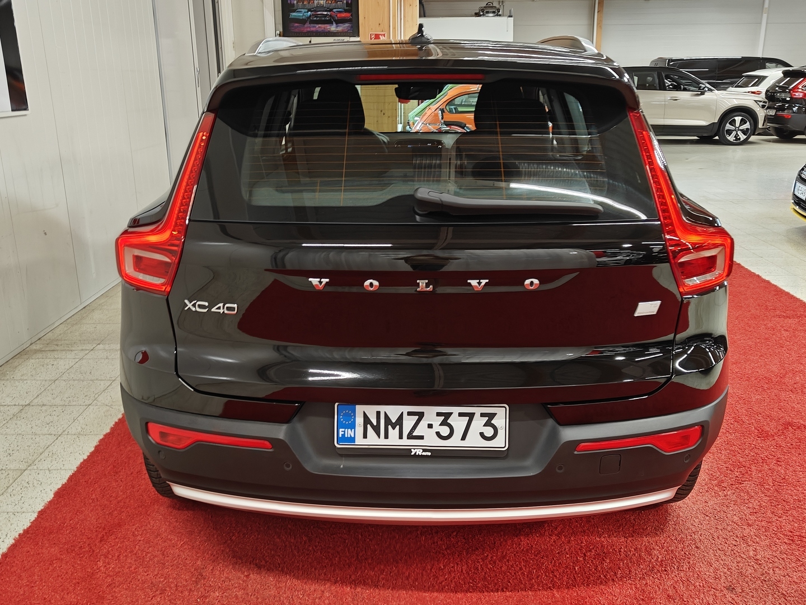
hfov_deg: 56.8
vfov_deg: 44.2
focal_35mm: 32
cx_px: 403
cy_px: 302
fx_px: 745
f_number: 1.8
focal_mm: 5.59
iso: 80
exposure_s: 1/50
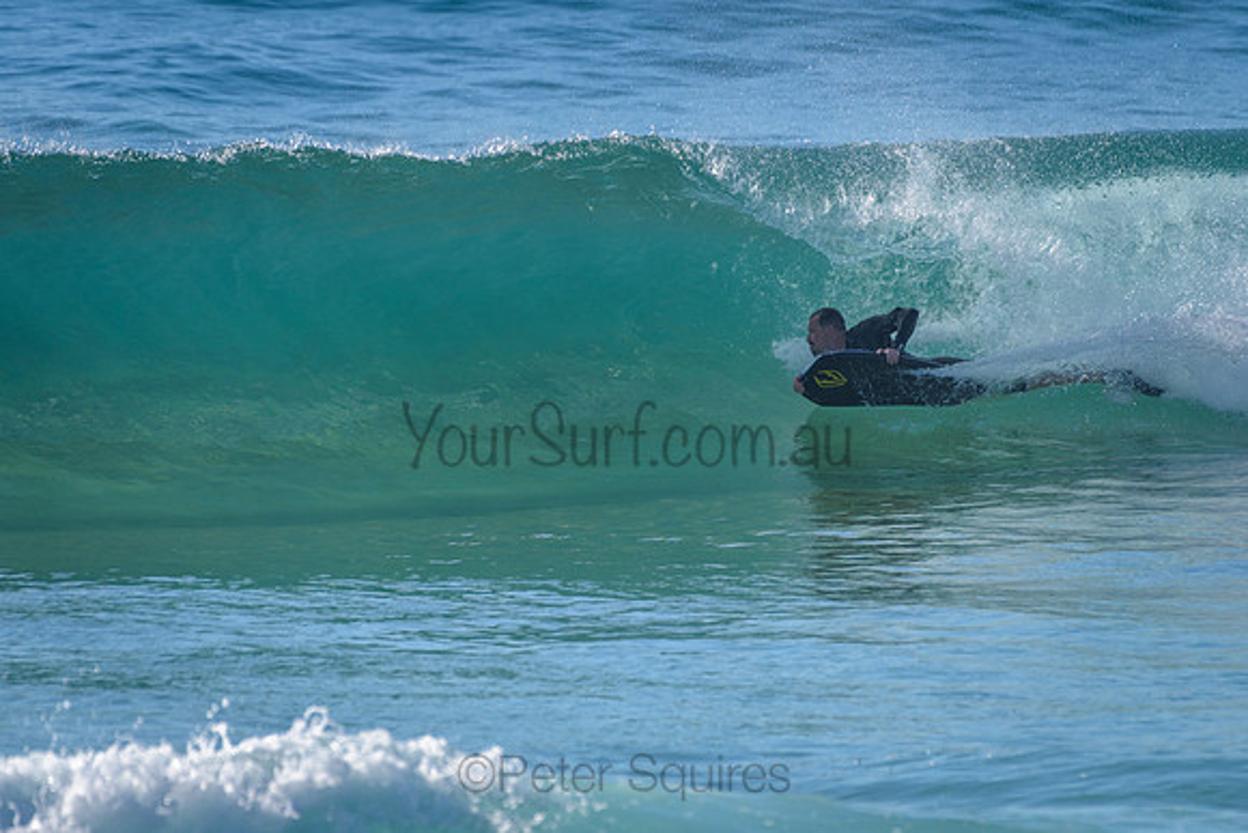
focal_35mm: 613
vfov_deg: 2.2
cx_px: 648
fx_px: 21248
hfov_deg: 3.4
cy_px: 422
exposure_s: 1/2000
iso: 200
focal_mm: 500
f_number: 5.6
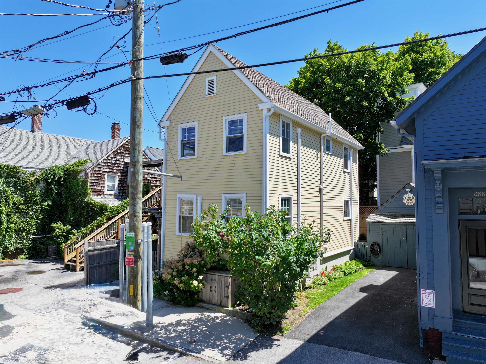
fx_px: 337
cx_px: 243
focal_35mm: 24
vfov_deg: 56.8
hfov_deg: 71.6
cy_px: 182
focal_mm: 12.29
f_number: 2.8
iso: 120
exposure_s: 1/1250
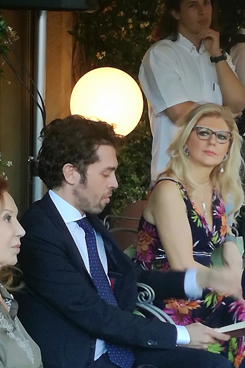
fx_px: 1032
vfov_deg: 20.2
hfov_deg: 13.5
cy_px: 184
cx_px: 113
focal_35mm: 101
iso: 80
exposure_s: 1/33.3
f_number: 2
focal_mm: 3.79
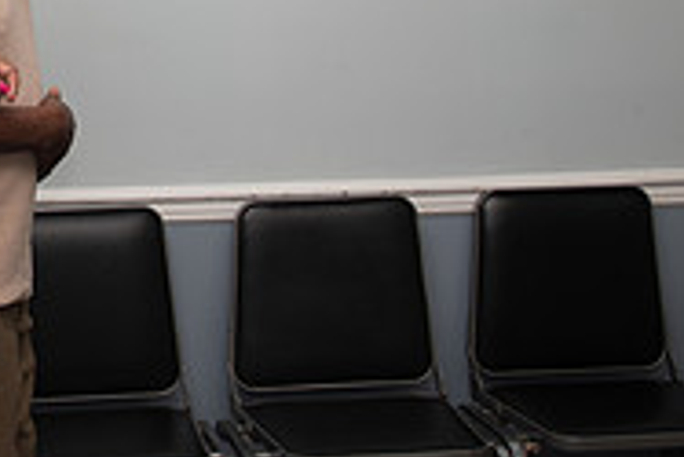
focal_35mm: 90
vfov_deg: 14.7
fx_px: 1711
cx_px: -80
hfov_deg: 21.4
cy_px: -101
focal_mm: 28
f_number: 4
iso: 800
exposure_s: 1/160
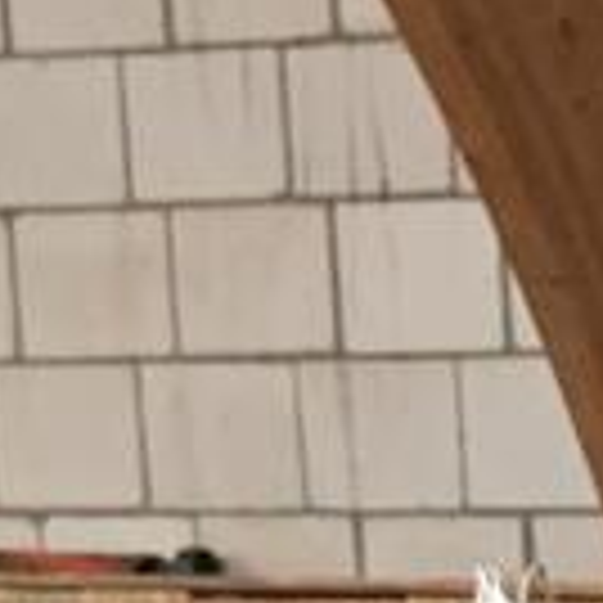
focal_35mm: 252
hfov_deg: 6.2
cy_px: 1249
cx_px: 1994
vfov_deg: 6.7
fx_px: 4966
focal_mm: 40
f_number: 4
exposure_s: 1/60
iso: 1250
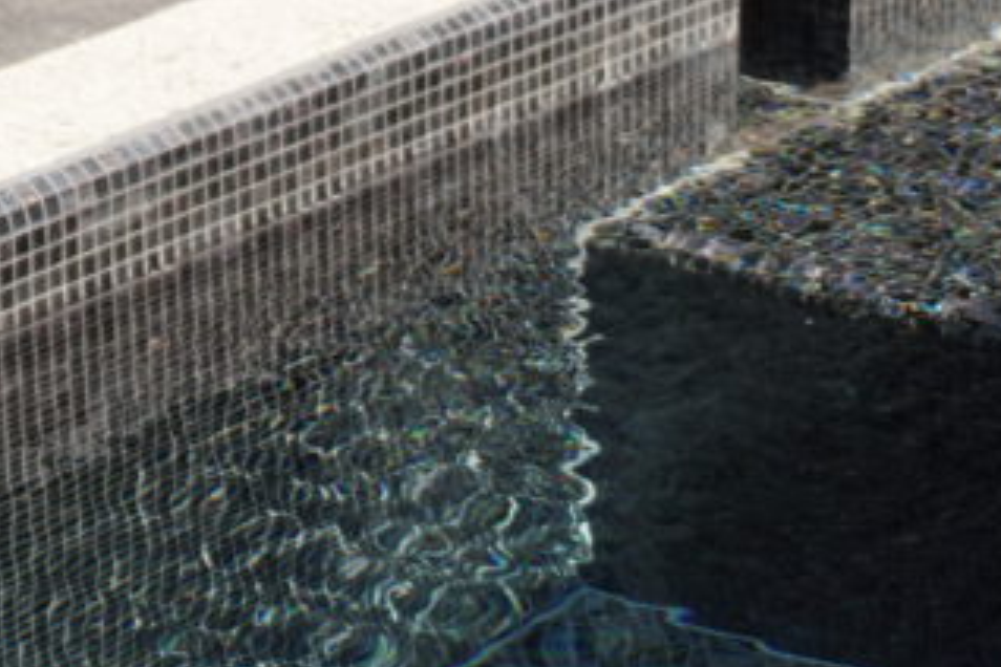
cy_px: 945
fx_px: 5644
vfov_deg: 6.7
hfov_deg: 10.1
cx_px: 992
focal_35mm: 203
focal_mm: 63
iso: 100
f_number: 5.6
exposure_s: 1/200
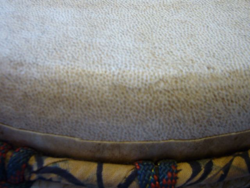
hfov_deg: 63.4
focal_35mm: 28
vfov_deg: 49.7
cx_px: 125
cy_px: 94
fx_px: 202
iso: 80
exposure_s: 1/25
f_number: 2.8
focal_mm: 4.6
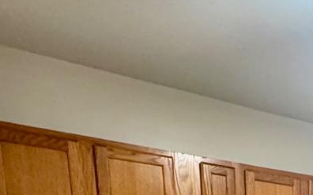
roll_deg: +0.3
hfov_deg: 30.6
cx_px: 393
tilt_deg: -10.9
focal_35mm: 54
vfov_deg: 17.6
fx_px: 460
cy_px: 381
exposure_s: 1/60
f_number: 2.2
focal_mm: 2.22
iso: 400
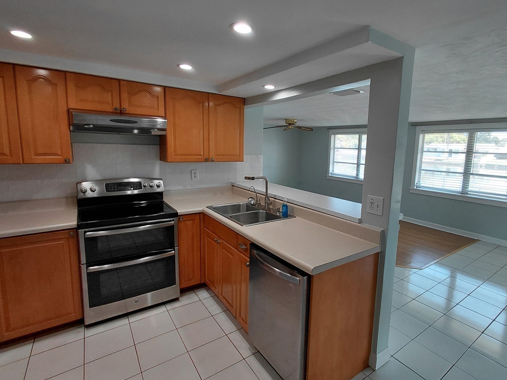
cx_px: 285
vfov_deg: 71.5
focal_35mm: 18
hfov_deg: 87.3
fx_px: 264
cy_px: 175
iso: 80
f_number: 2.2
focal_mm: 1.64
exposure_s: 1/120
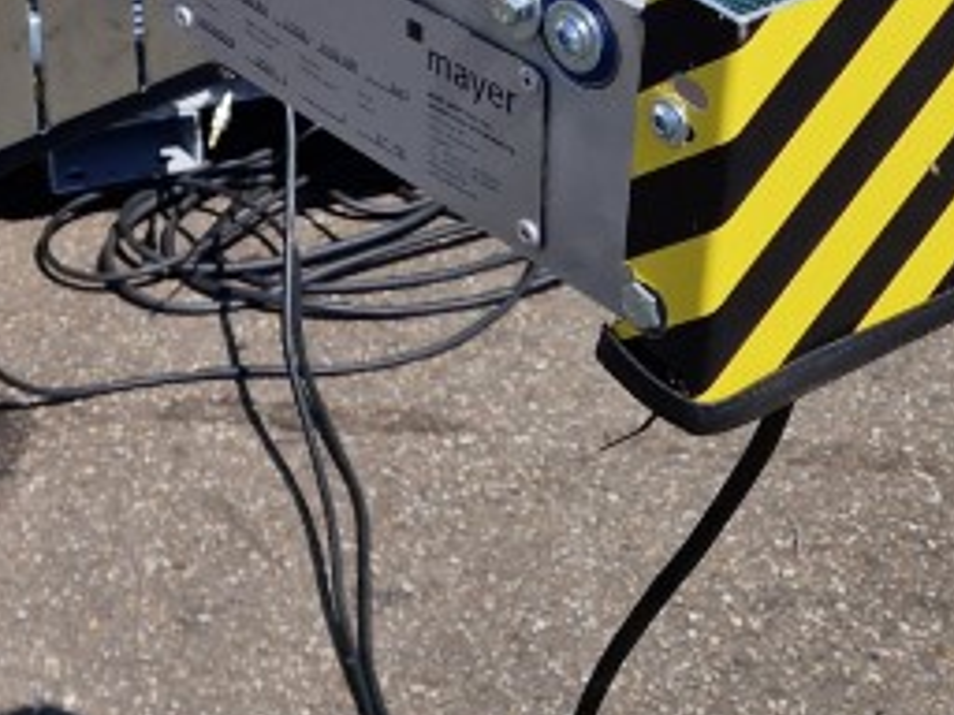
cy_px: -186
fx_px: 2535
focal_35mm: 92
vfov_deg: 15.4
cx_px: -30
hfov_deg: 20.5
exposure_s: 1/2536
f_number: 1.8
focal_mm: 5.4
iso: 50
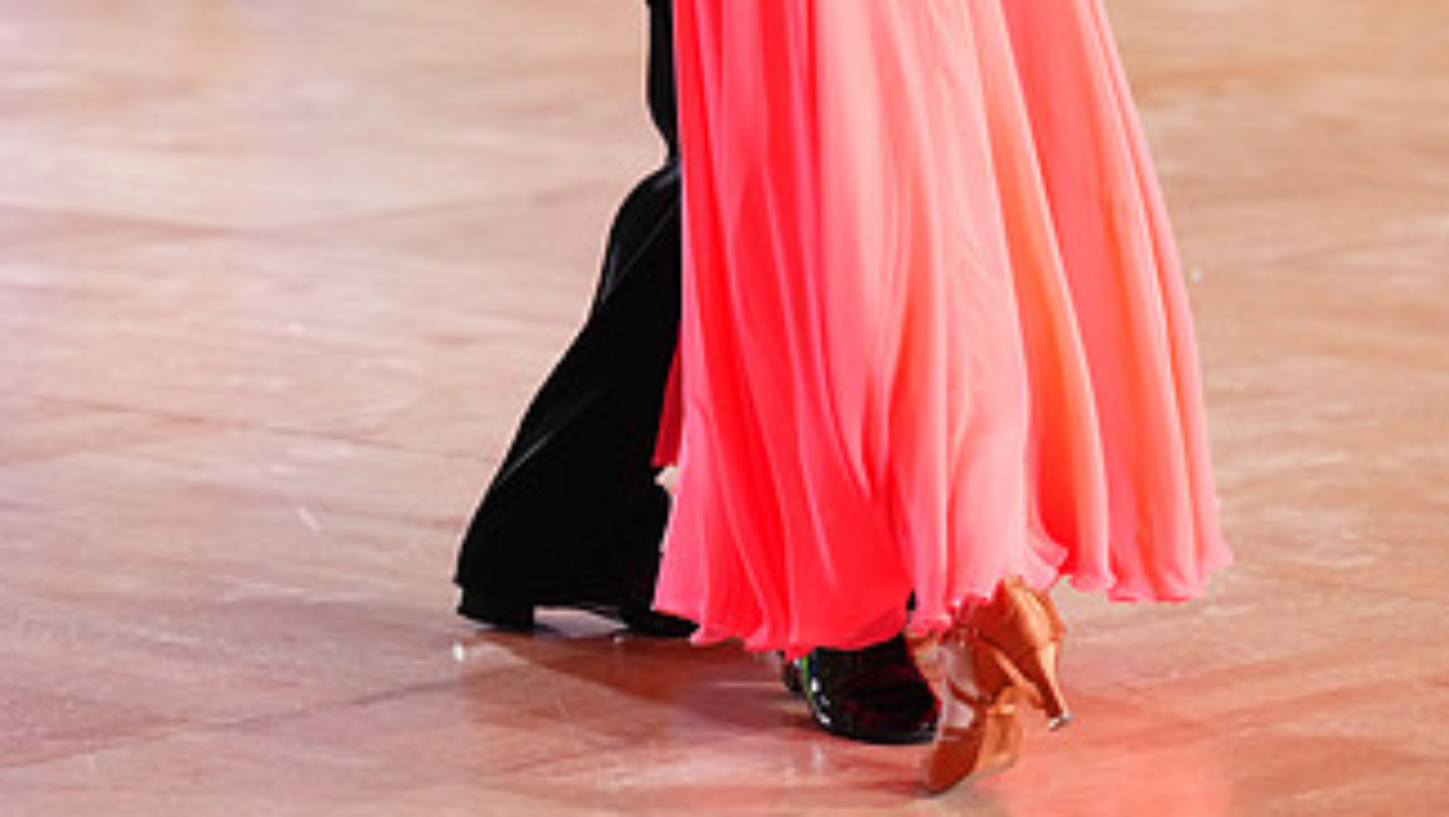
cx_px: 662
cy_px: -319
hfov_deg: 10.5
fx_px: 7880
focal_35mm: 205
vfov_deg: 5.9
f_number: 2.8
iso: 2500
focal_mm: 109
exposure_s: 1/640
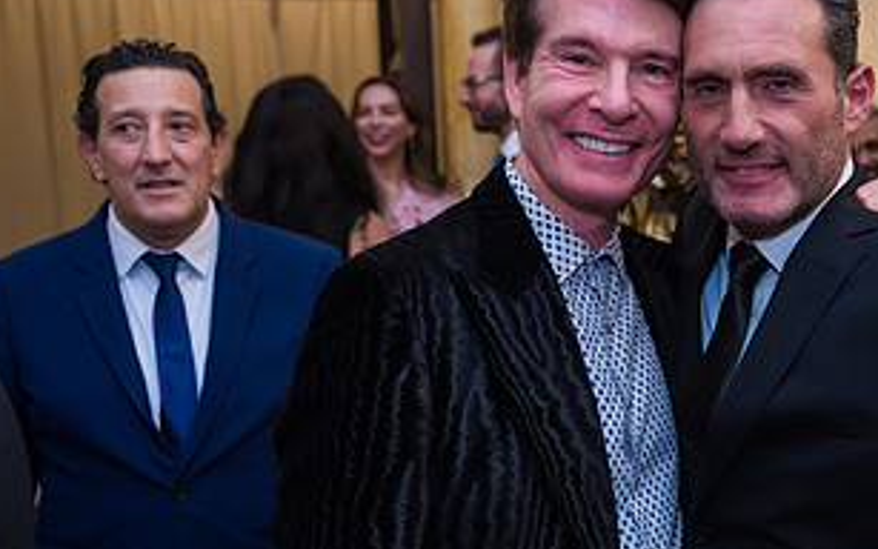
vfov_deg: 25.8
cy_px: 297
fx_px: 1197
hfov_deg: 38.7
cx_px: 704
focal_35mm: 50
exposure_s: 1/125
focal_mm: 26
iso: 1600
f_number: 3.2
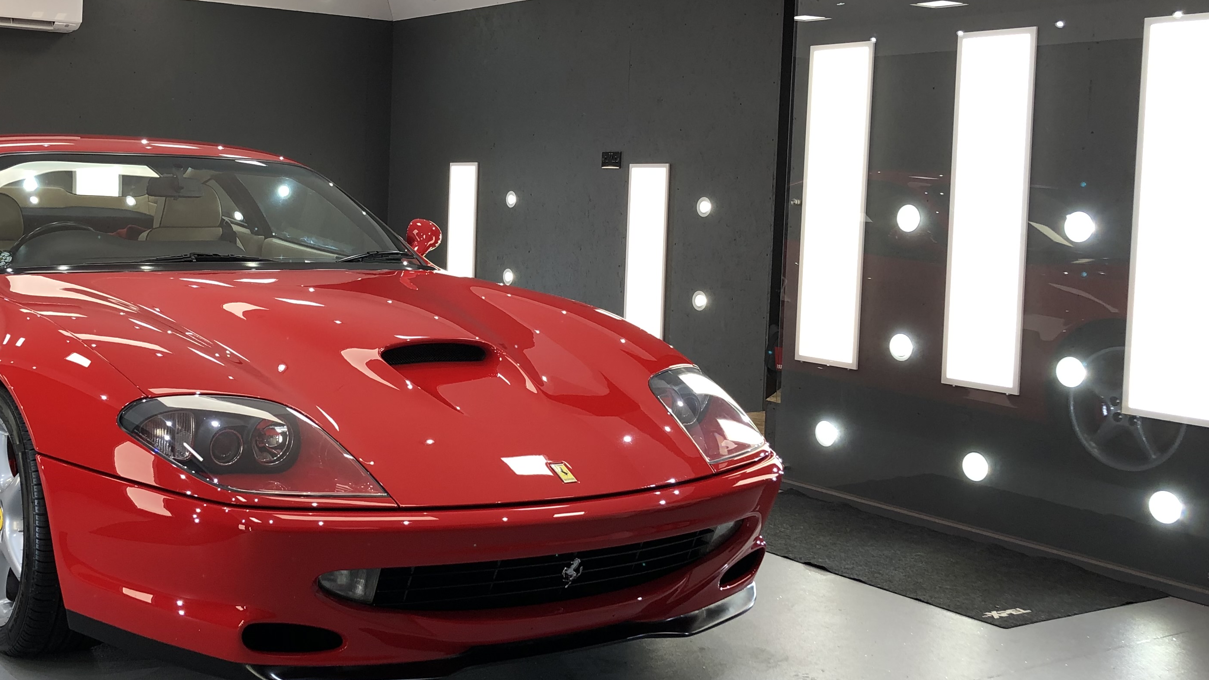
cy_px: 276
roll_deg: -0.8
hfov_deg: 45.7
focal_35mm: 44
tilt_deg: -3.7
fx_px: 1411
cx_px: 407
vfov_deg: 27.1
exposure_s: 1/100
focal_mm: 3.99
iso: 32
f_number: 1.8
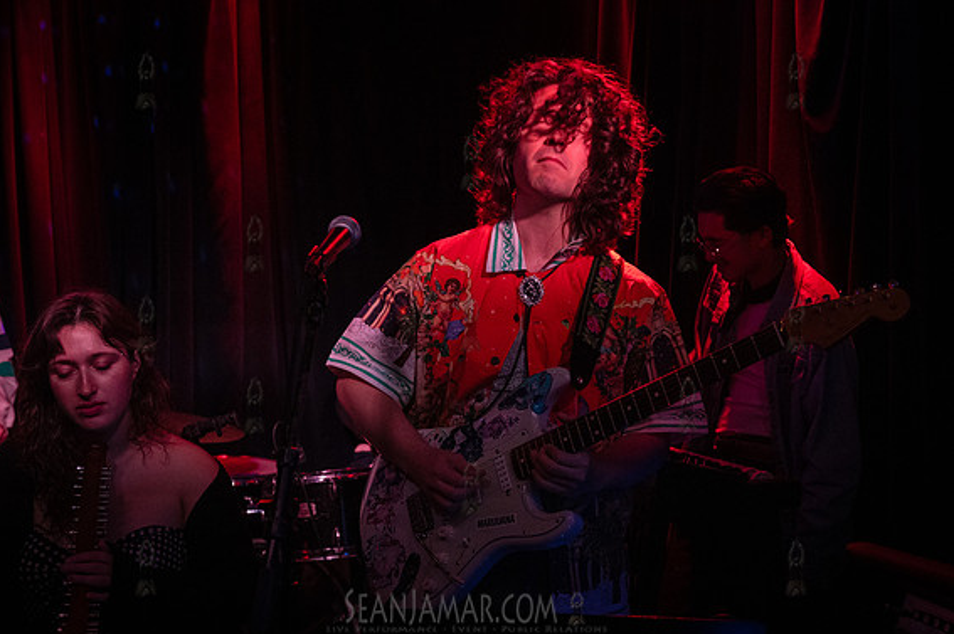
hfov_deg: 43.6
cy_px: 323
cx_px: 469
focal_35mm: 45
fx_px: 1191
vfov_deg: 29.8
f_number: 3.5
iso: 12800
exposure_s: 1/250
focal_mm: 44
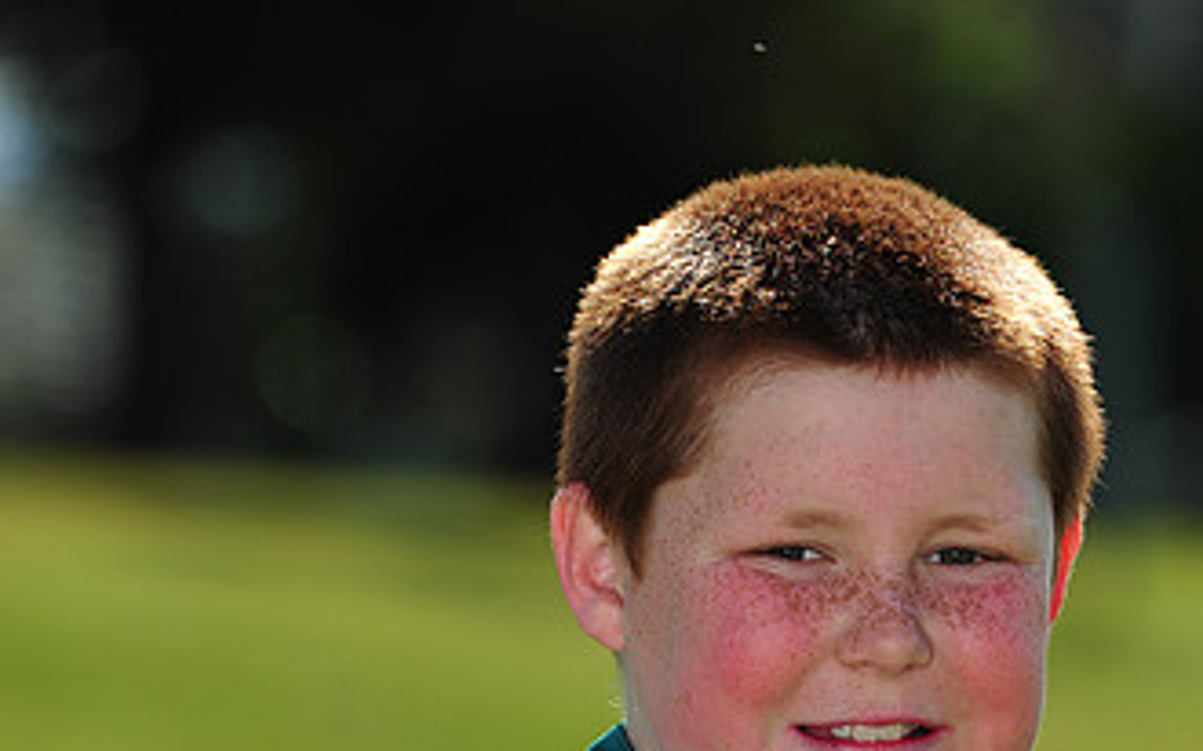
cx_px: 671
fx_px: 11733
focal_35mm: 358
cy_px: 900
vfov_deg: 3.7
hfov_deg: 5.9
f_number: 4.5
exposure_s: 1/1250
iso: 200
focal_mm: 200
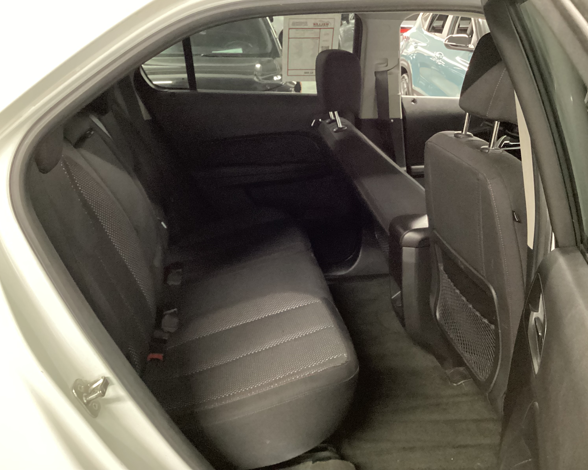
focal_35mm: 33
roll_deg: -0.2
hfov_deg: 54.2
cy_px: 230
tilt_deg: -23.2
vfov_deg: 44.5
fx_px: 574
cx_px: 302
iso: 800
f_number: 2.4
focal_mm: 3.3
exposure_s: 1/17
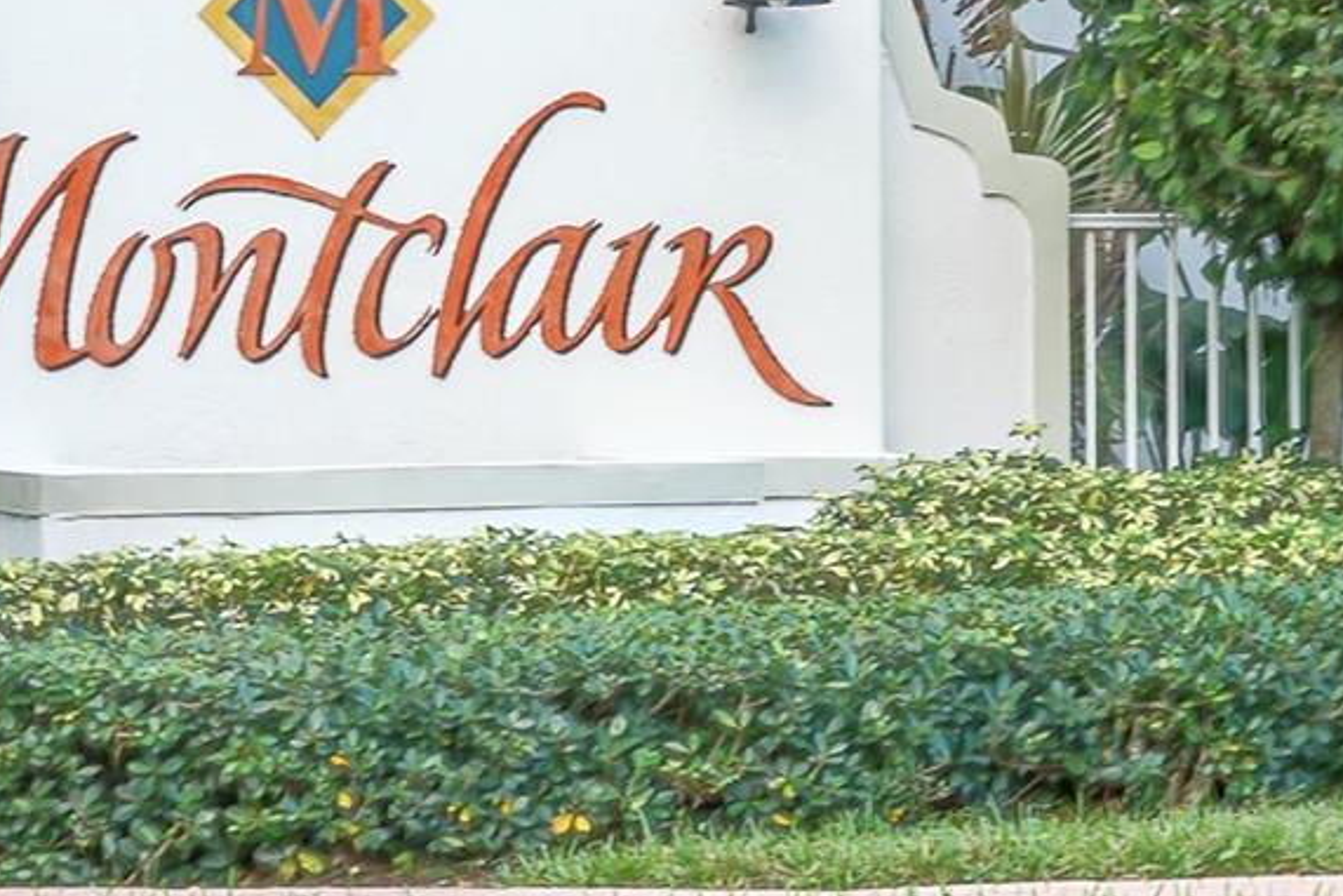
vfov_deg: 6.5
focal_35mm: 210
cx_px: 350
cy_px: -14
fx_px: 7836
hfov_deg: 9.8
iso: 200
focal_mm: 50
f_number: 7.1
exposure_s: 1/100
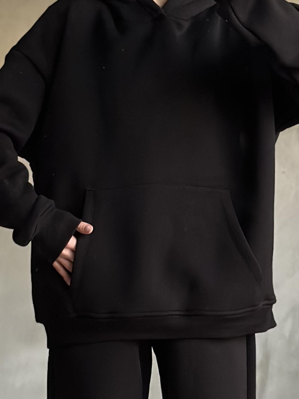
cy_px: 280
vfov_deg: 14.7
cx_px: 142
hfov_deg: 11.1
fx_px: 1543
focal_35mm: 134
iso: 400
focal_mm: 6.86
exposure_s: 1/52
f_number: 1.78
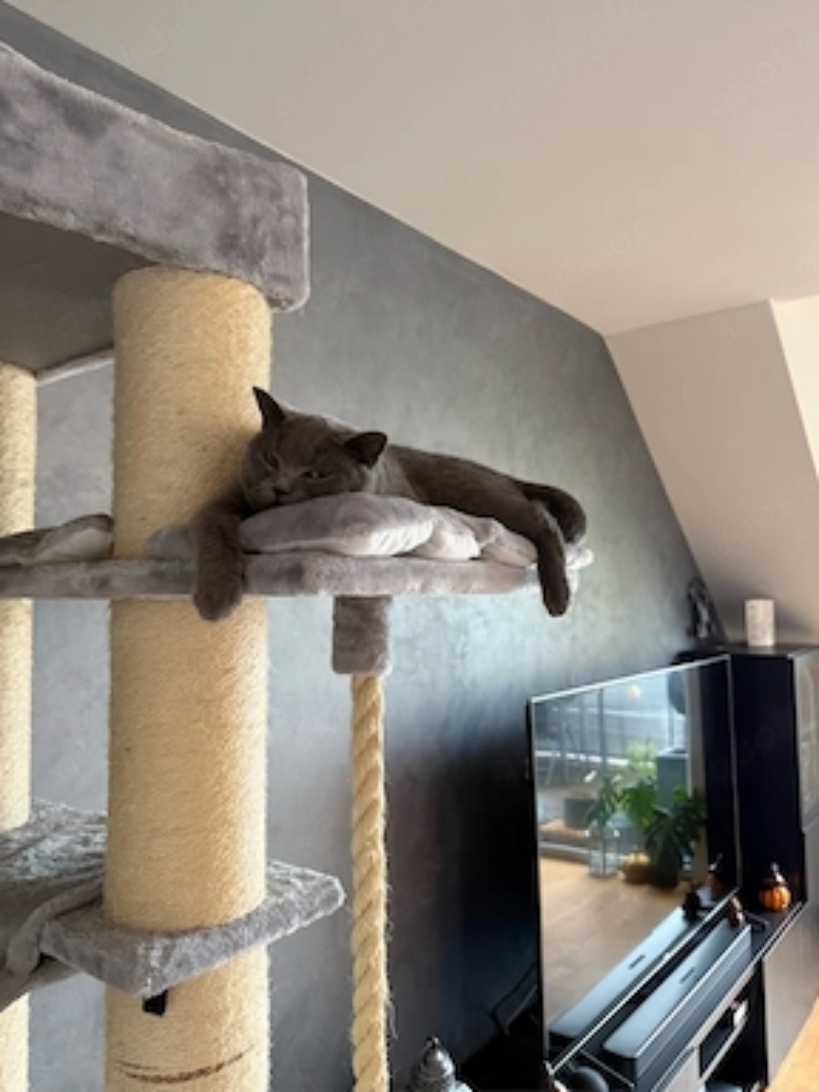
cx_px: 415
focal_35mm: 25
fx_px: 789
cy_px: 529
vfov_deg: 69.4
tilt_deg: +4.1
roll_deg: +0.1
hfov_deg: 54.9
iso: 500
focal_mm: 6.76
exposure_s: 1/60
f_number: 1.78
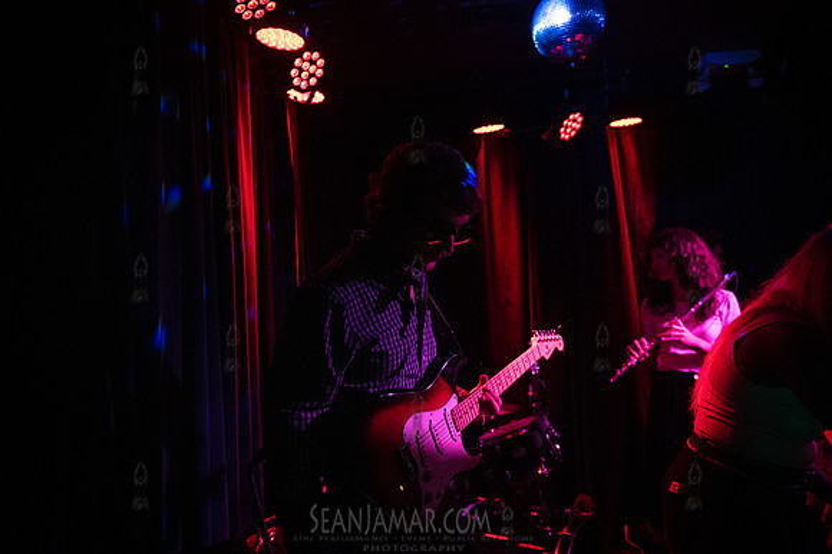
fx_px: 624
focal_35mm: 27
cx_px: 416
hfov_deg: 67.4
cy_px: 277
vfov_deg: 47.9
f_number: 3.5
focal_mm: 27
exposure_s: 1/320
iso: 12800
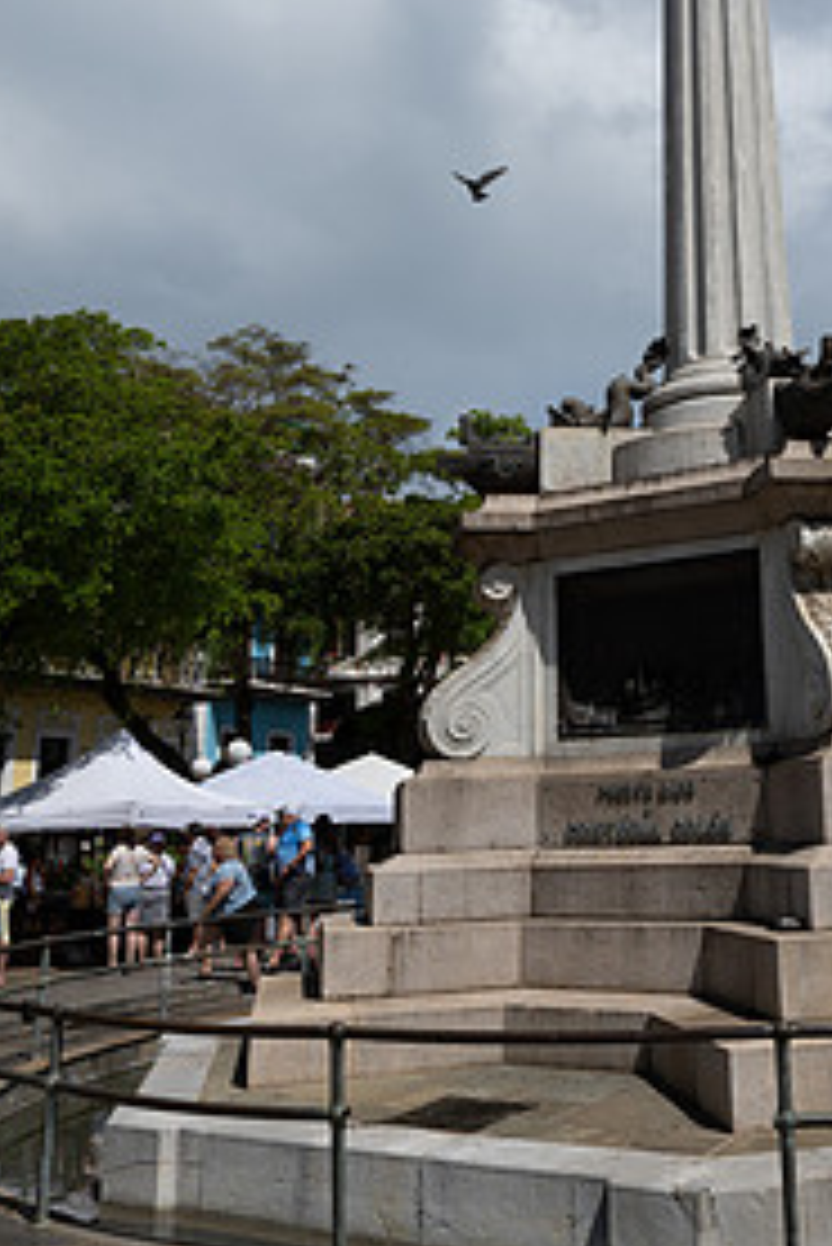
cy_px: 432
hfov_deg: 33.4
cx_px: 652
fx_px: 1350
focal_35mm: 39
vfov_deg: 48.8
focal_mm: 24
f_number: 8
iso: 64
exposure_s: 1/200
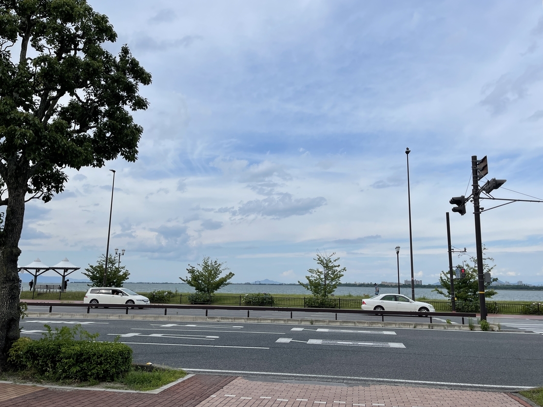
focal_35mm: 28
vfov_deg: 49.8
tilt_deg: +8.7
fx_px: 439
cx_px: 278
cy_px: 206
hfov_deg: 63.4
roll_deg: -0.9
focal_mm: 5.1
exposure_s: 1/4717
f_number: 1.6
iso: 32
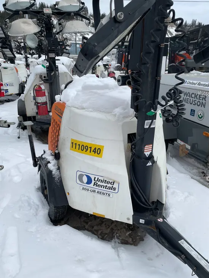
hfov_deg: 53.1
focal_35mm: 26
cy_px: 139
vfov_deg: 67.3
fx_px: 209
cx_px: 104
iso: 32
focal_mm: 4.2
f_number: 1.6
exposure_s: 1/2747
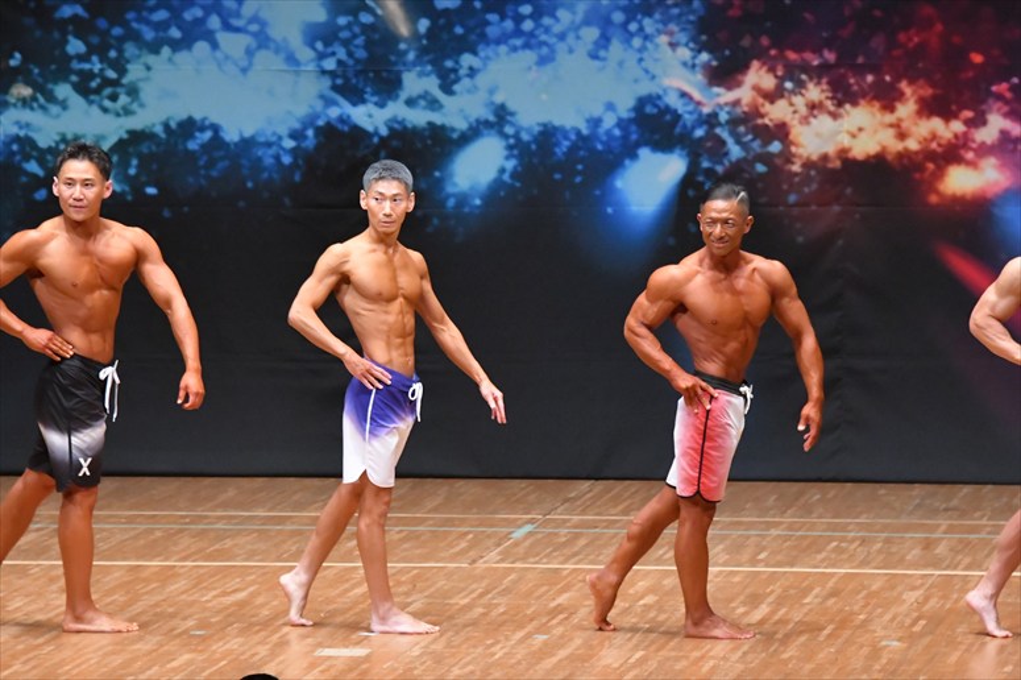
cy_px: 340
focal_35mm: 225
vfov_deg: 6.1
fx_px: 6378
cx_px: 510
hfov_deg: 9.2
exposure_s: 1/400
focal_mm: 150
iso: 8000
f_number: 5.6
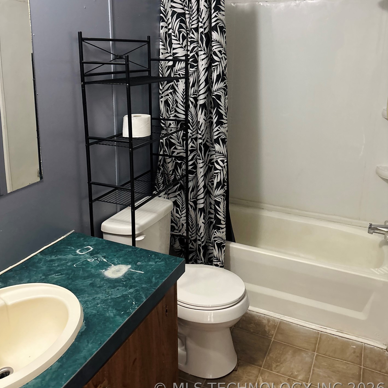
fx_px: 393
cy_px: 139
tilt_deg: -12.4
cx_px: 193
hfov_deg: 52.5
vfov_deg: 51.8
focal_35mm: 31
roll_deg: +0.4
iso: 500
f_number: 1.6
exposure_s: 1/30
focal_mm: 5.96
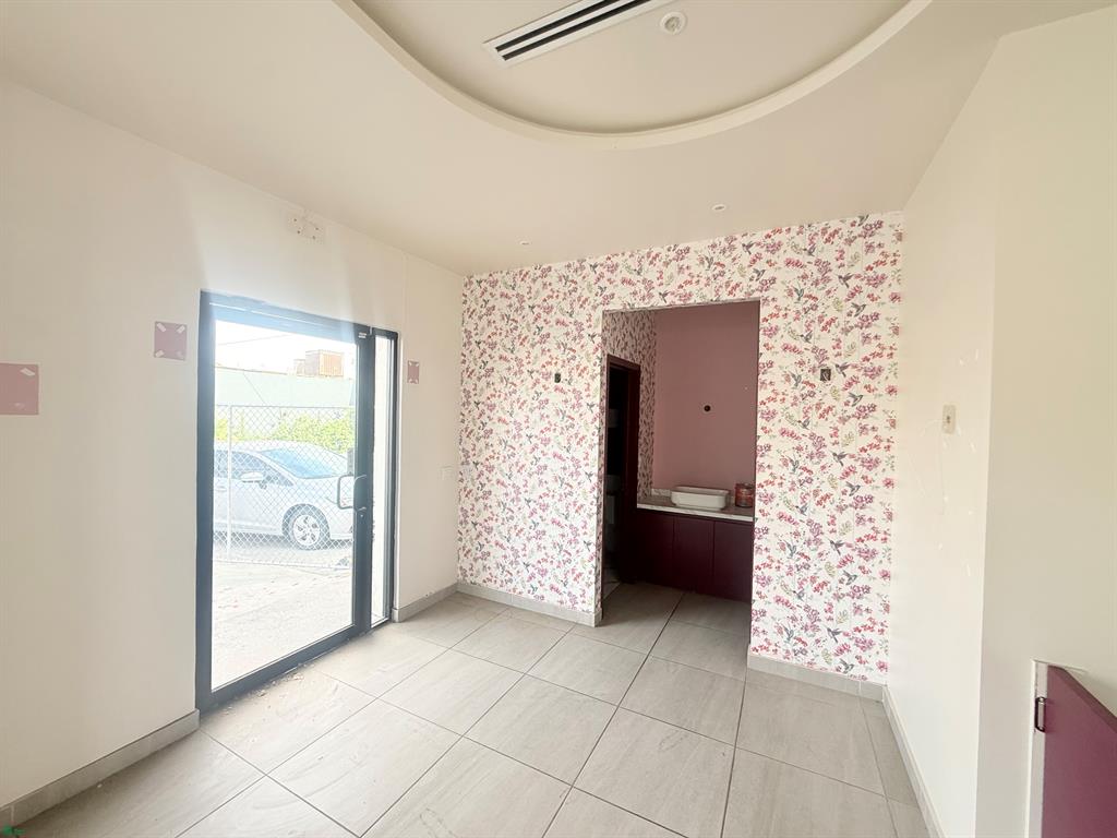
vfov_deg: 85.7
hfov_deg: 102.1
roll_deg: -0.7
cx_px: 558
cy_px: 419
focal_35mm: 14
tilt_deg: +2.4
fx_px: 452
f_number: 2.2
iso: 64
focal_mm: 2.22
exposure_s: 1/99
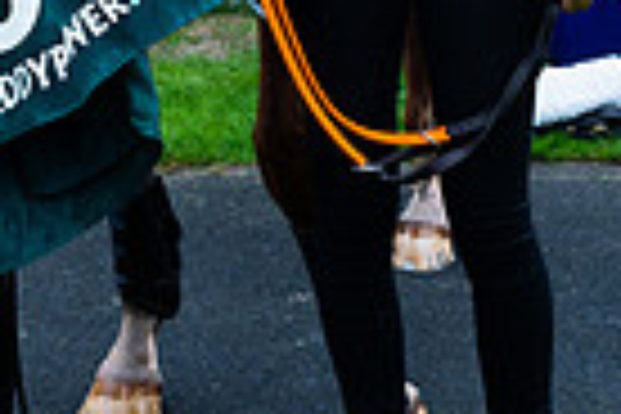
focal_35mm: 126
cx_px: 342
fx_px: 2173
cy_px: -414
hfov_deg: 16.3
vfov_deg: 10.1
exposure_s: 1/800
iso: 500
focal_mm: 30
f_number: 4
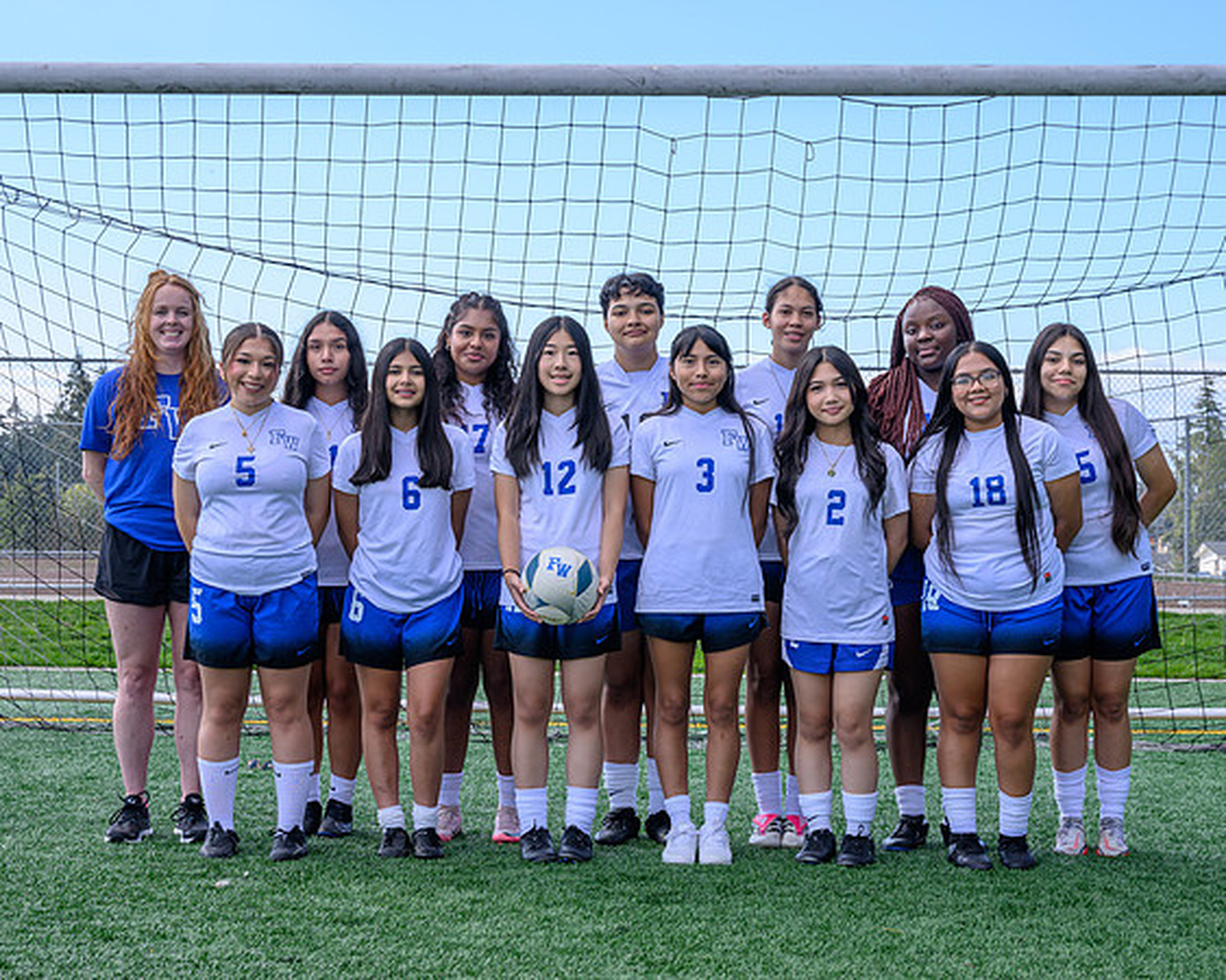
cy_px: 480
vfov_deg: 23.2
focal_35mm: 66
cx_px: 596
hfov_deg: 28.8
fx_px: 2387
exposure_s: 1/160
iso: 100
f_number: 6.3
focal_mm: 43
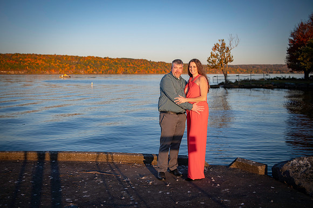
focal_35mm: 47
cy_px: 94
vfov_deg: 28.7
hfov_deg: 42.0
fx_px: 407
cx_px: 139
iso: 200
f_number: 2.8
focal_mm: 42
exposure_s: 1/2500
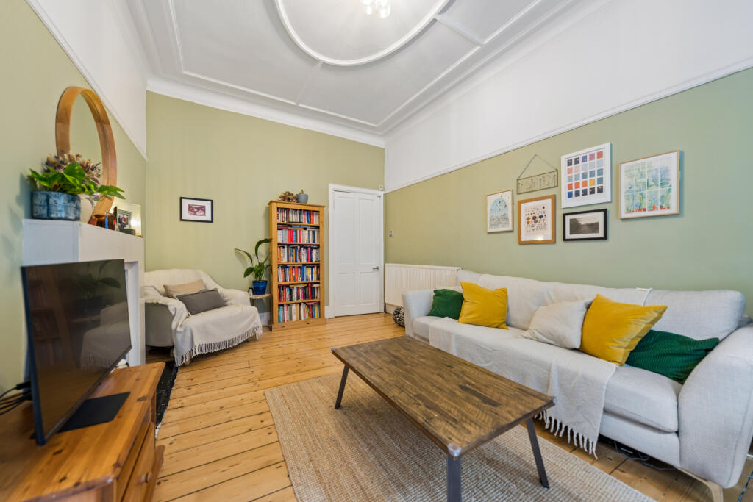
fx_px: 251
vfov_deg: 90.0
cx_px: 376
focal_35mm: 12
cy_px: 251
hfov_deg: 112.6
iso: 200
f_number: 2.8
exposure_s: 1/30
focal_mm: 12
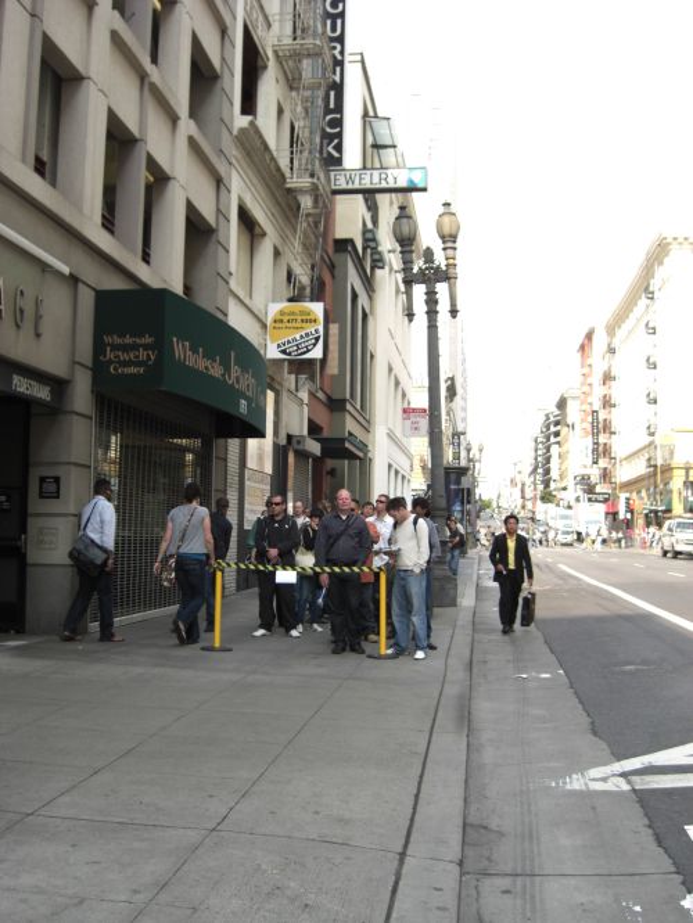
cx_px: 346
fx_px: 1014
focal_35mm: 38
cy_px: 462
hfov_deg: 37.7
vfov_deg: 49.0
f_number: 2.8
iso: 80
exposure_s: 1/320
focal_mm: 7.9
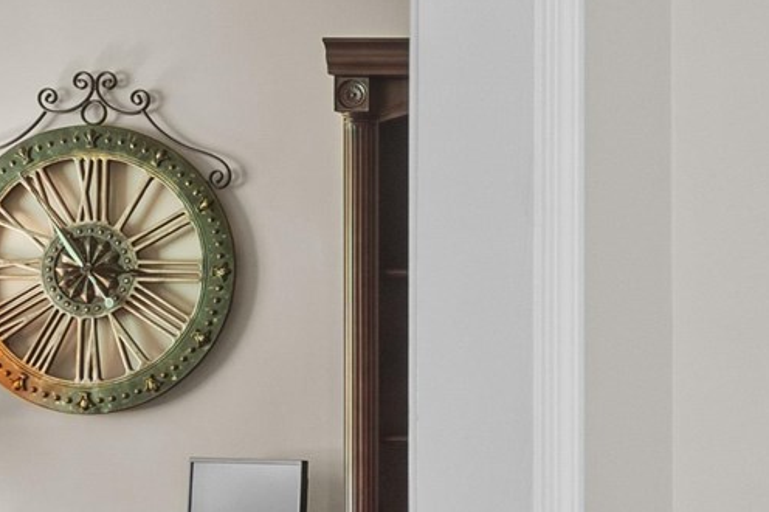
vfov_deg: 13.2
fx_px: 2179
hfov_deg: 15.6
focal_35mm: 102
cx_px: 1572
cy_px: 497
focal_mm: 16.5
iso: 250
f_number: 7.1
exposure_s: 2
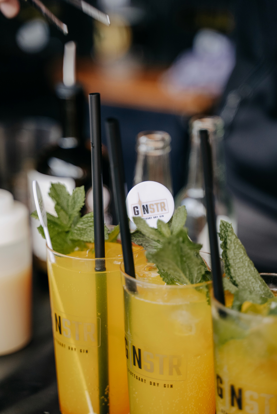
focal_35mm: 75
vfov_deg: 27.0
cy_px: 207
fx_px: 864
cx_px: 138
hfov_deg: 18.2
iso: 640
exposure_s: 1/200
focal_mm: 75
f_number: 2.8
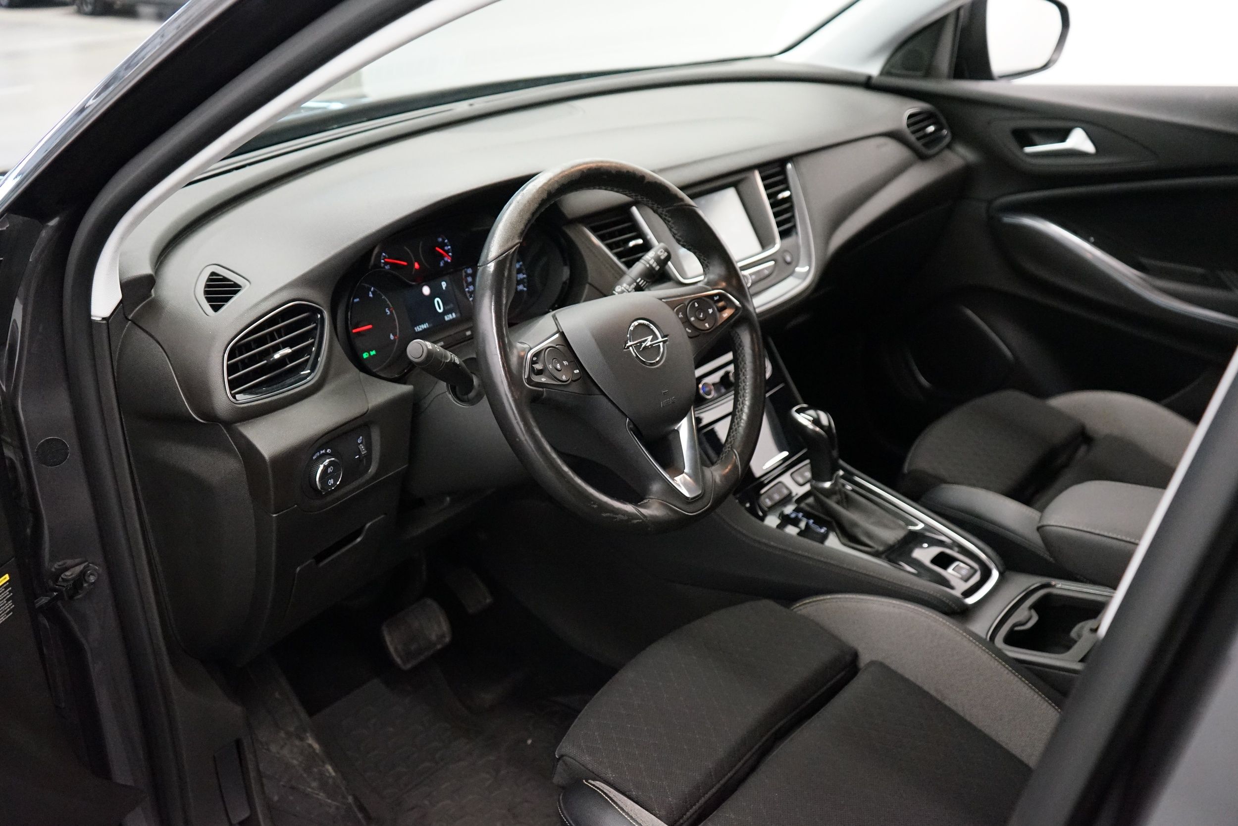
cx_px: 619
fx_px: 1135
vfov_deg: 40.0
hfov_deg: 57.2
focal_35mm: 33
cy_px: 413
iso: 6400
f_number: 4
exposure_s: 1/160
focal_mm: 33
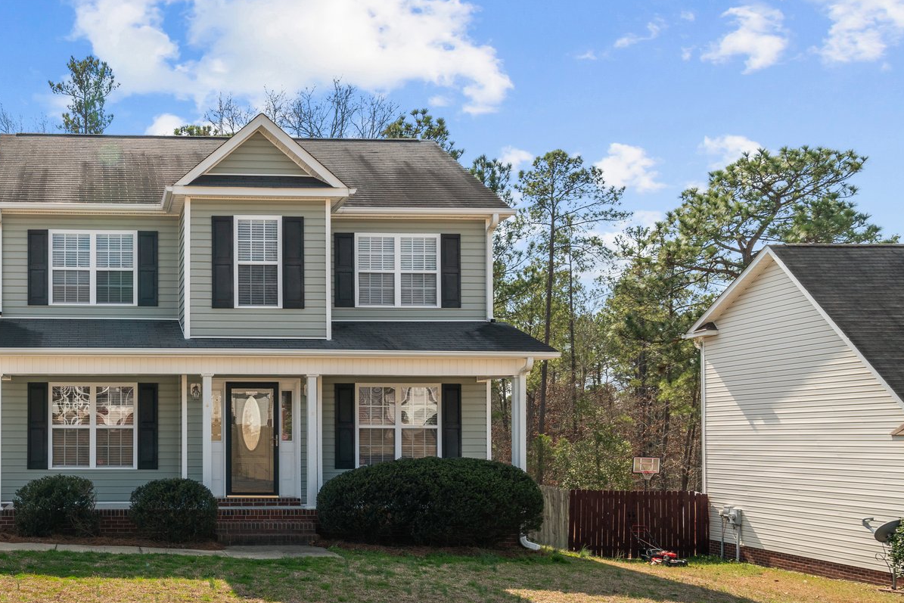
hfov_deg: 48.9
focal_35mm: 36
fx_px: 904
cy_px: 428
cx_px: 136
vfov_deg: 36.3
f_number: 8
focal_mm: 21
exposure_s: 1/250
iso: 250
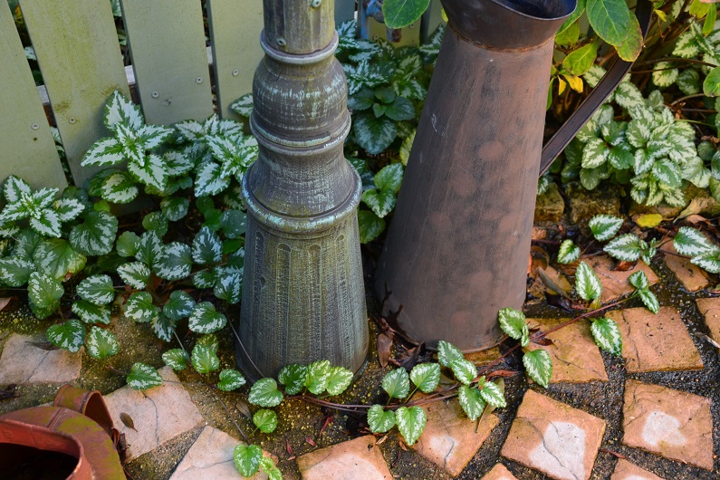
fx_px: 840
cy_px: 240
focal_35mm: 42
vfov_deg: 31.9
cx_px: 360
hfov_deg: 46.4
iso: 800
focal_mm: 28
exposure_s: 1/60
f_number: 4
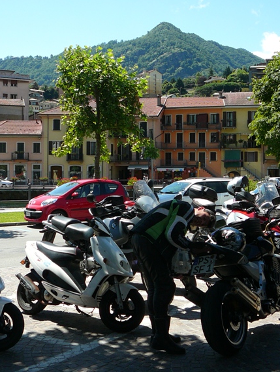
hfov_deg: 29.7
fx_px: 528
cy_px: 171
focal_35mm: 49
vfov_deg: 38.9
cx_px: 130
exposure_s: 1/640
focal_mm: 5.2
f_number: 2.8
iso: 80
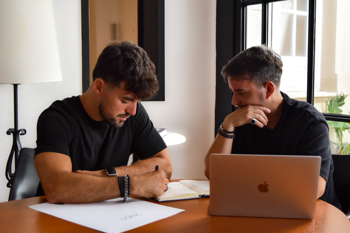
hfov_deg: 38.9
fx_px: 496
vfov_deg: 26.5
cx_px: 175
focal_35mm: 51
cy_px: 116
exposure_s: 1/400
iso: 800
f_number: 4.5
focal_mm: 34
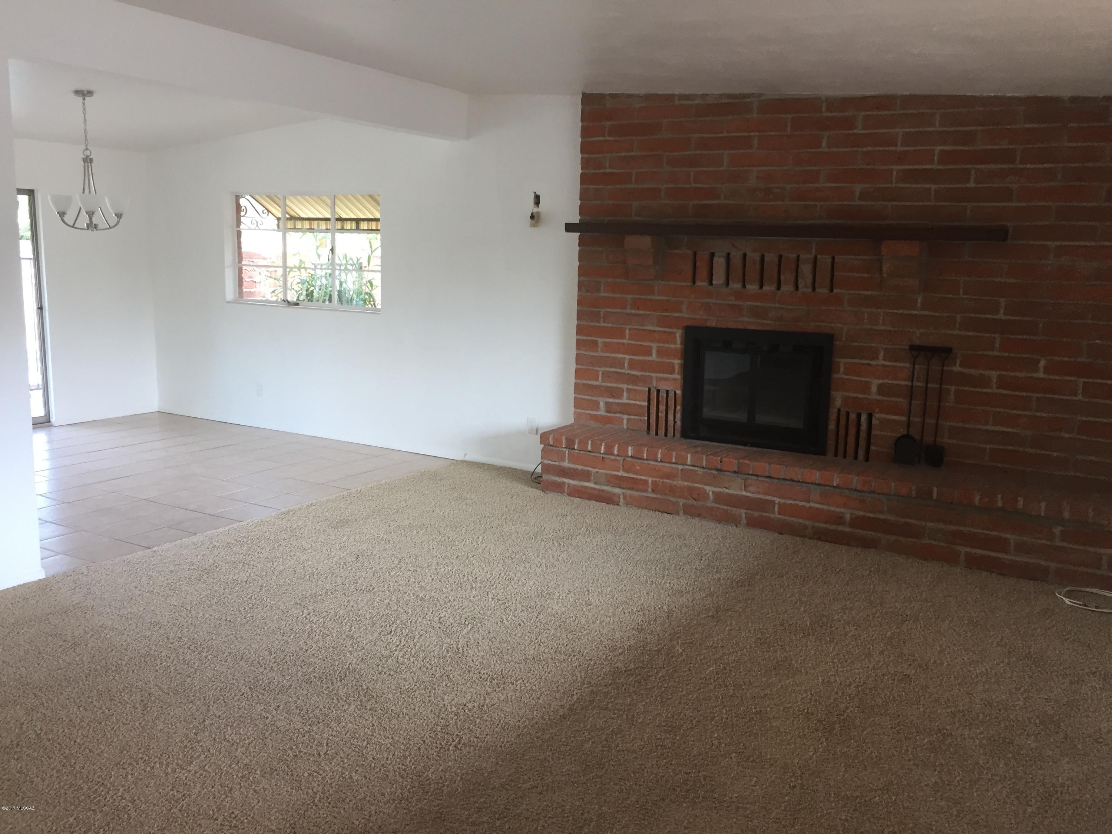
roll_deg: -3.2
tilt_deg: -9.2
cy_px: 417
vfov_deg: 48.2
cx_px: 556
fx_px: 932
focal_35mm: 29
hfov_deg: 61.7
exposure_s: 1/30
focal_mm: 4.15
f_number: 2.2
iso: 40
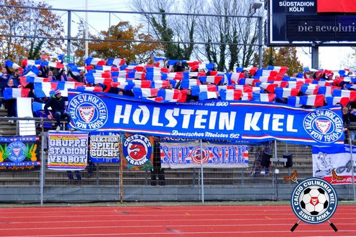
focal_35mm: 52
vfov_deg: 25.8
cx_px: 178
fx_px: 519
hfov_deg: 37.9
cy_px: 118
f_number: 5
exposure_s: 1/80
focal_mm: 35
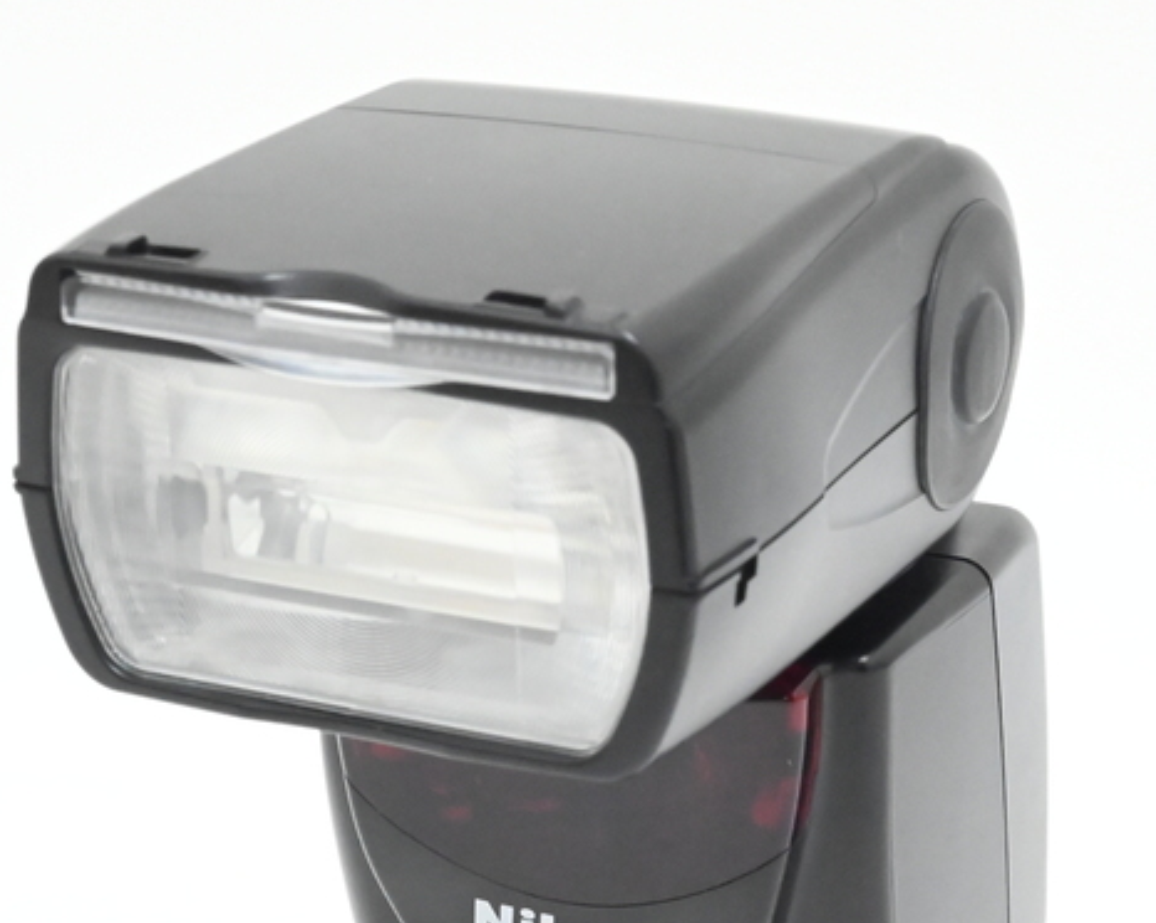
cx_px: 603
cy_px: 800
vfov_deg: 12.6
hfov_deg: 15.9
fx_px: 4136
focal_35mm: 121
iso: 10000
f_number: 16
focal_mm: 50
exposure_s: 1/50
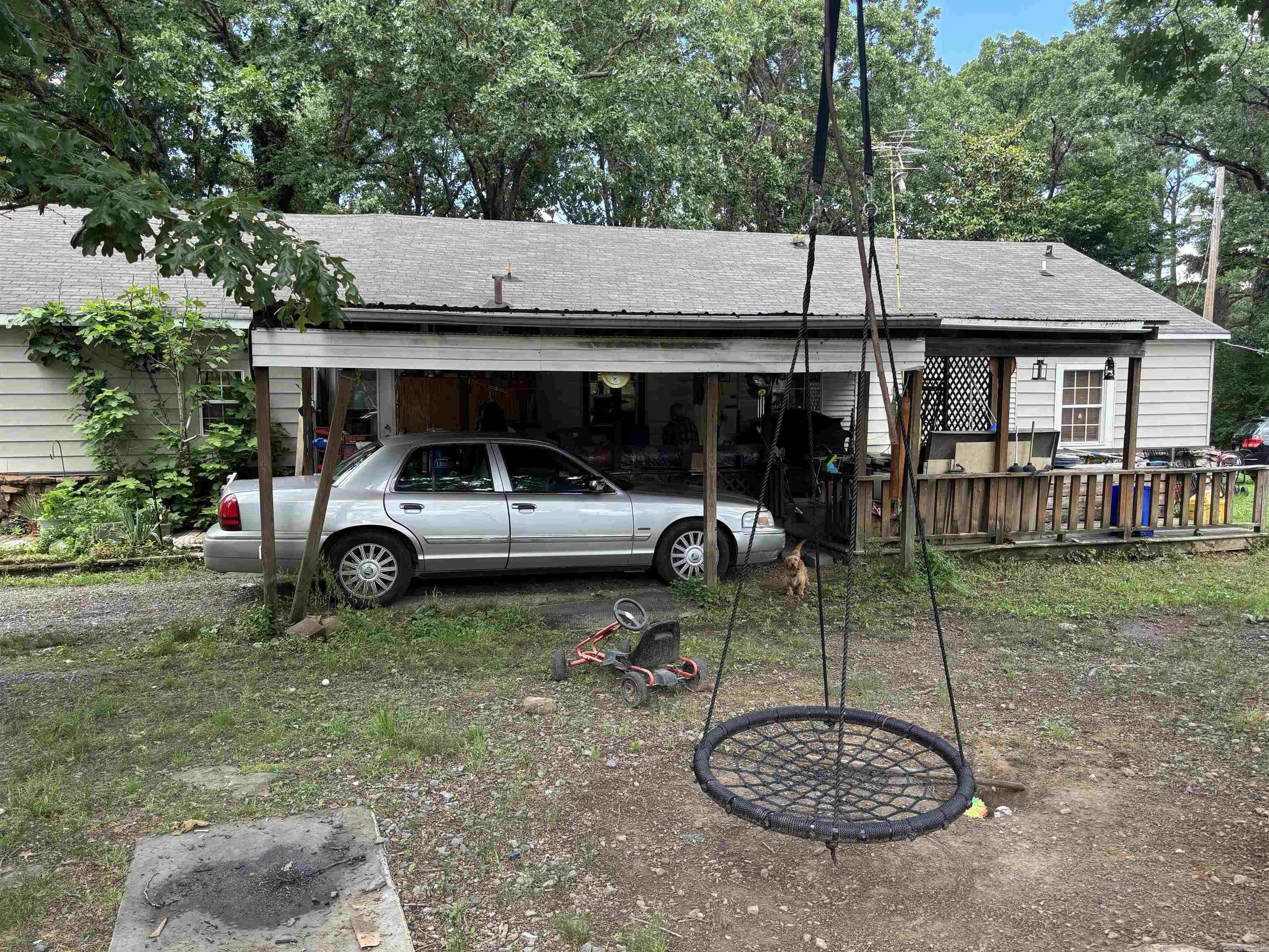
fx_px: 953
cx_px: 634
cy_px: 476
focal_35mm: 26
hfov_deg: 67.3
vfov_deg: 53.1
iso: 40
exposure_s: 1/223
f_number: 1.6
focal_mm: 5.96
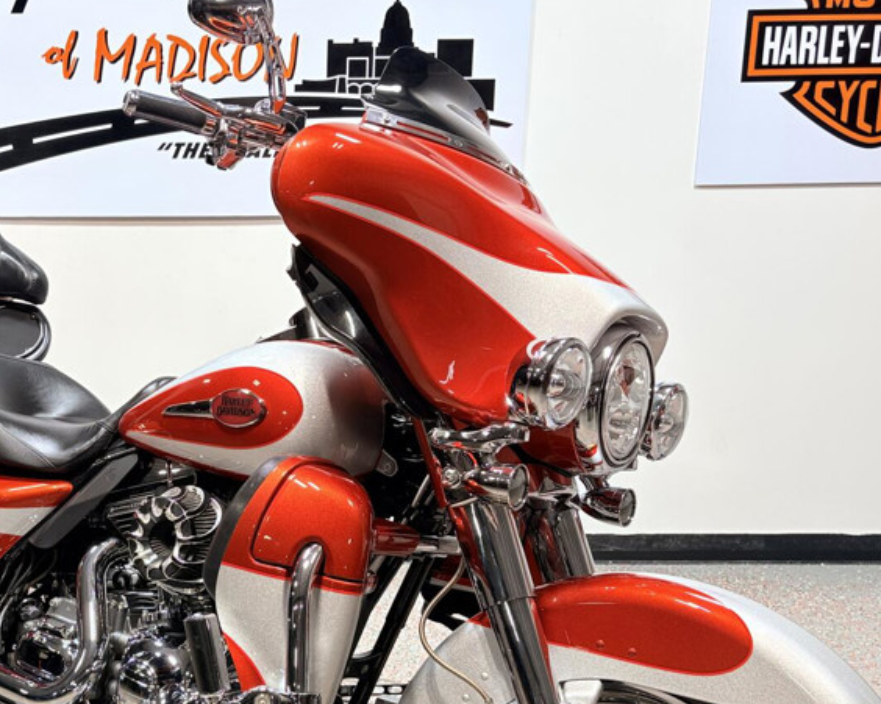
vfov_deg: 31.2
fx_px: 1251
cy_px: 465
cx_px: 165
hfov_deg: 37.3
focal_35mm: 48
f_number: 1.6
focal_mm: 5.96
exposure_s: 1/120
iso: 50
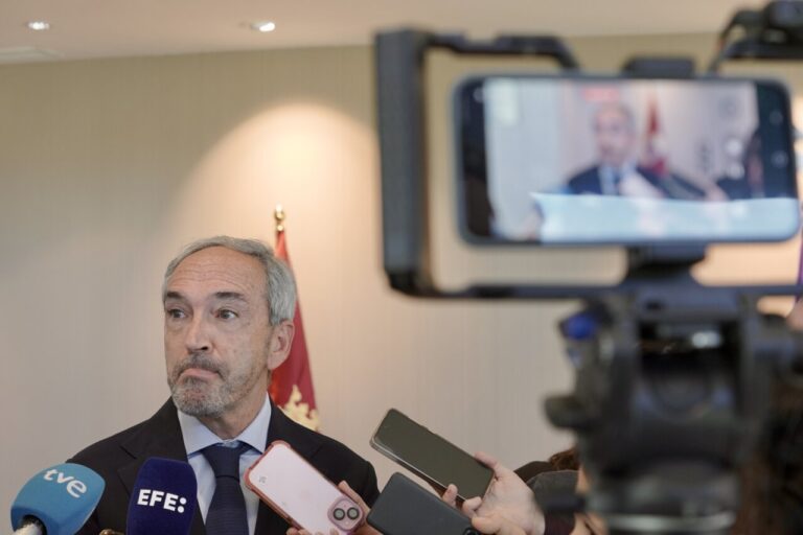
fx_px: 1361
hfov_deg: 32.9
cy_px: 268
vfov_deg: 22.3
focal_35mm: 61
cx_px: 402
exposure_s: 1/80
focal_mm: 61
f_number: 6.3
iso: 2000
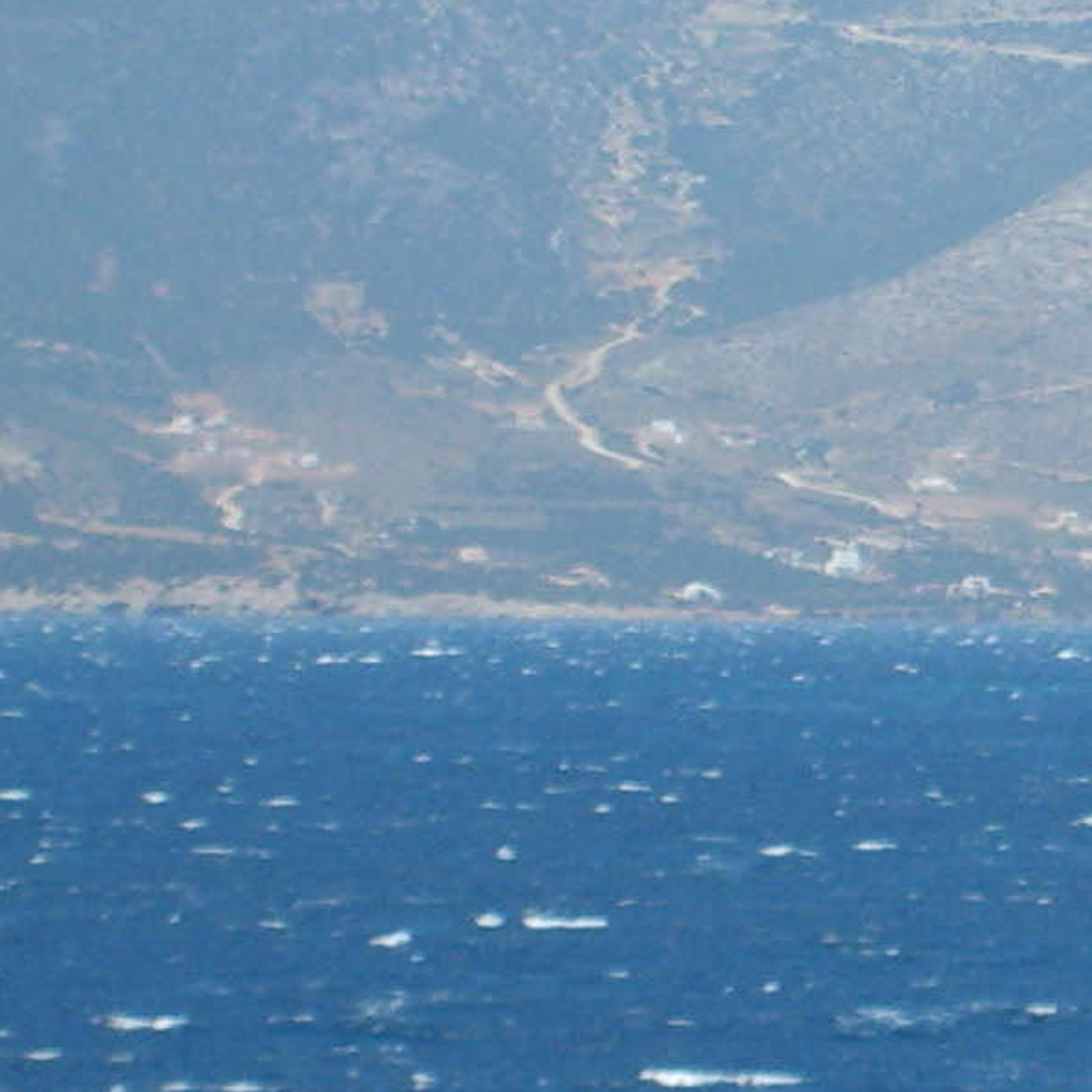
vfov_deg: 4.4
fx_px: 14205
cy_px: 574
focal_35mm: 398
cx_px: 2263
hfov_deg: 4.3
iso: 50
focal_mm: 17.4
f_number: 4.9
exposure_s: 1/350
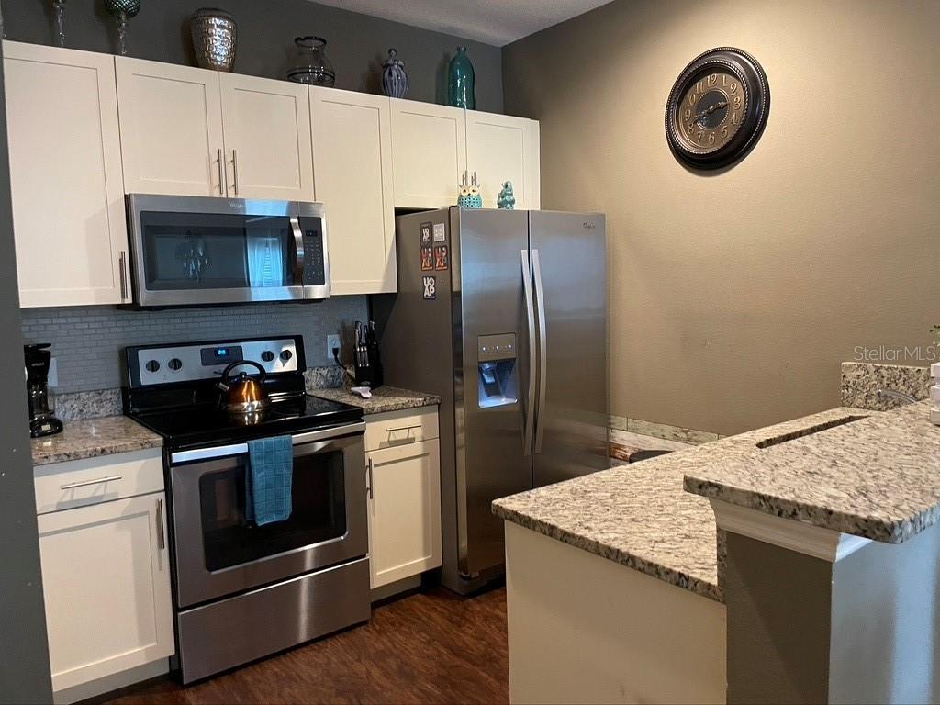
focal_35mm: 26
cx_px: 470
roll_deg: +1.9
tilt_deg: -4.8
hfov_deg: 67.3
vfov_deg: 53.1
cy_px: 352
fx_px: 706
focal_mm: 4.2
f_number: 1.6
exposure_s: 1/40
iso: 500
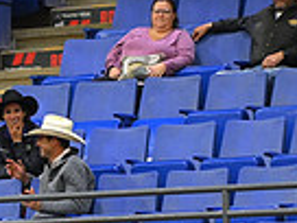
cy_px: 395
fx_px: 3947
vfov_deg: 3.2
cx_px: -288
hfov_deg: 4.3
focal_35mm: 460
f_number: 2.8
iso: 3200
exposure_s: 1/400
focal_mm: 112
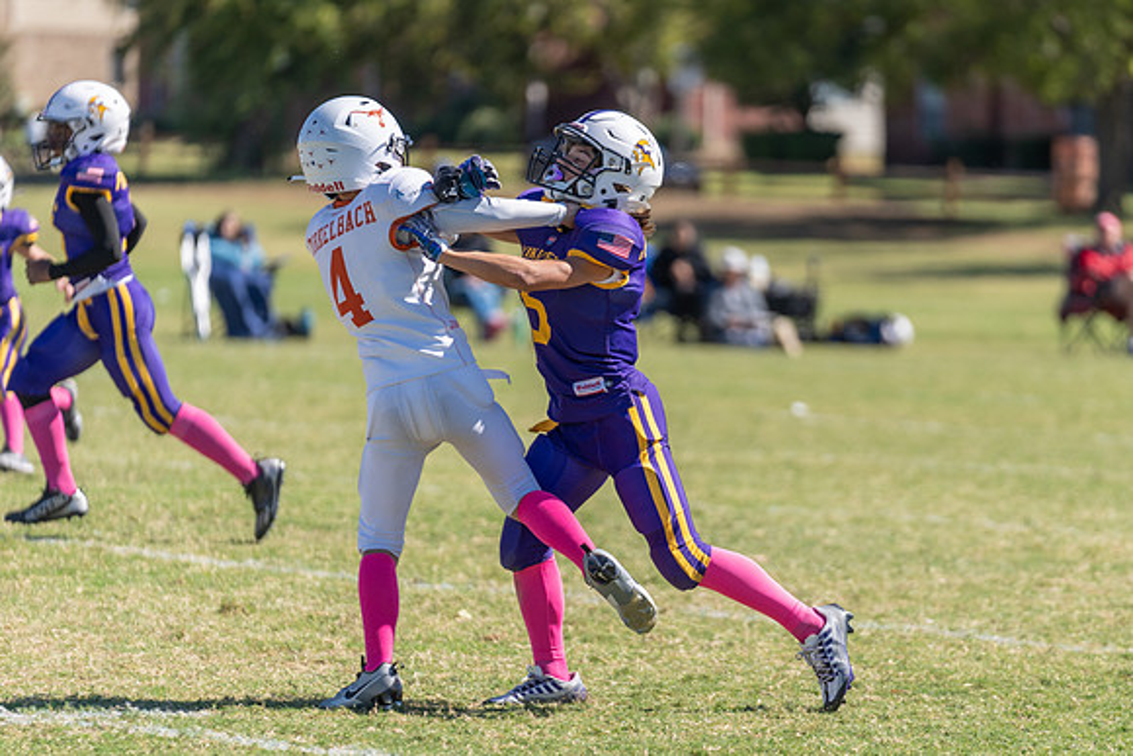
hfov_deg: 7.6
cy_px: 401
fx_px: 8524
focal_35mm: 271
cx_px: 675
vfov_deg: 5.1
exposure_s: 1/1600
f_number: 2.8
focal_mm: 200
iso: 100
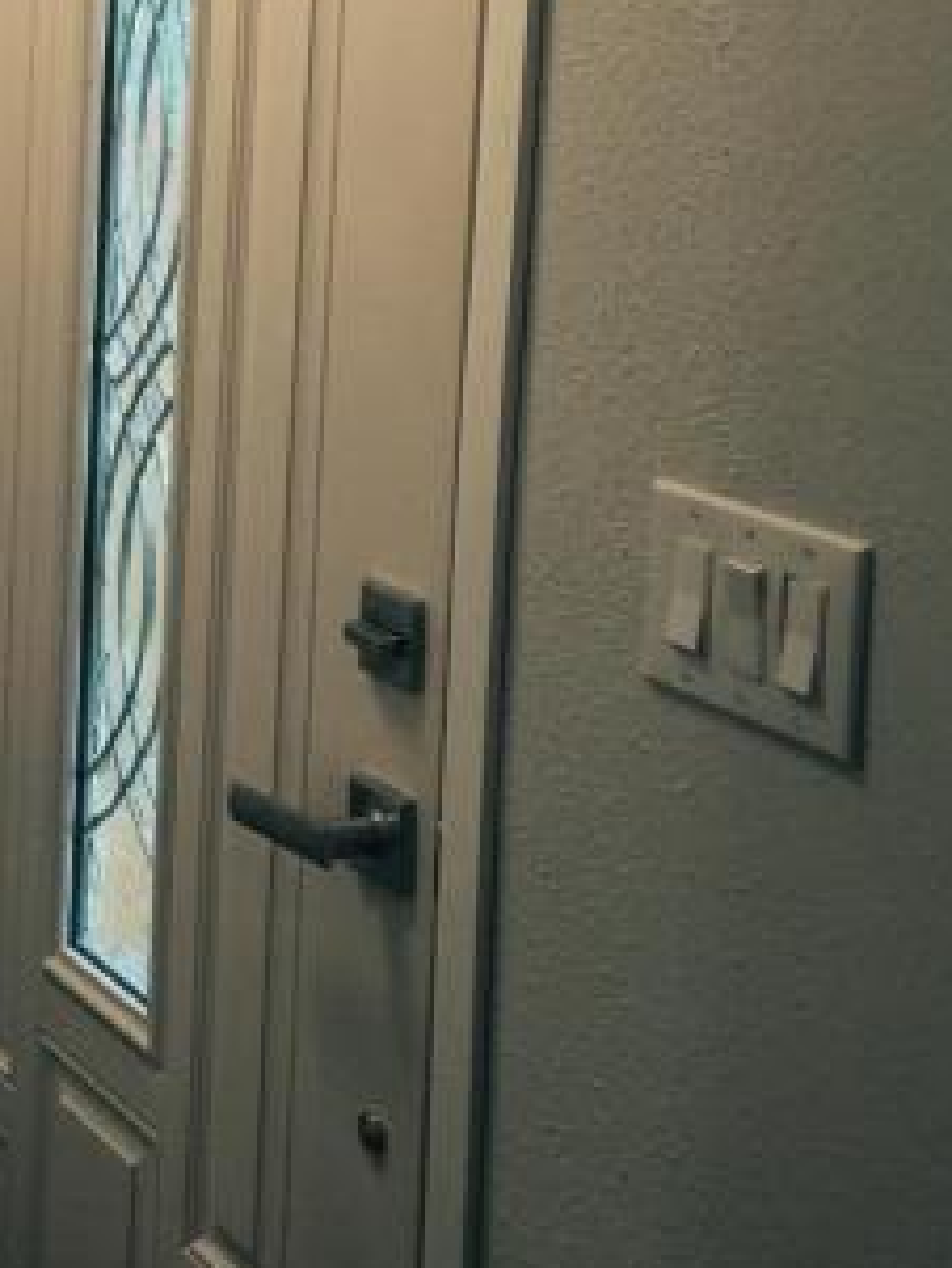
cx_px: -215
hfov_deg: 18.8
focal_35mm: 74
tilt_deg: -4.0
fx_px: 2712
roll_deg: -2.5
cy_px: 147
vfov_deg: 25.6
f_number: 2.2
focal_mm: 4.15
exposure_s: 1/40
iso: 32
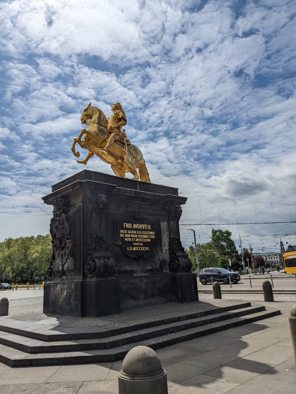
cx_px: 148
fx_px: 308
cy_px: 197
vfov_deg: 65.3
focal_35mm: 27
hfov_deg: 51.4
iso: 91
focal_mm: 4.38
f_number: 1.73
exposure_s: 1/23256
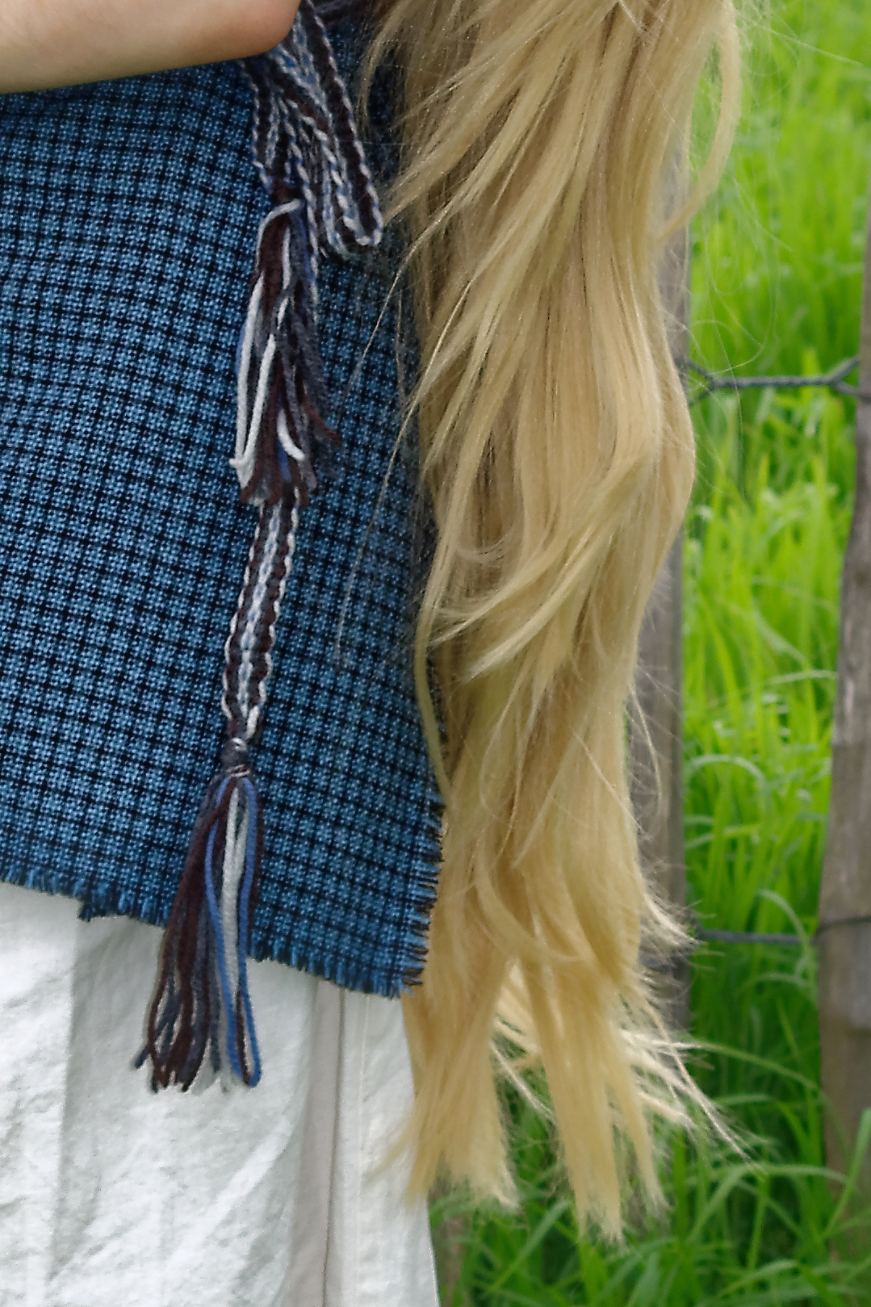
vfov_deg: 7.4
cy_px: 300
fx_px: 10090
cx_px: -326
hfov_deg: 4.9
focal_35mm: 278
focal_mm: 50
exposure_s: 1/100
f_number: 5.6
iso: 100
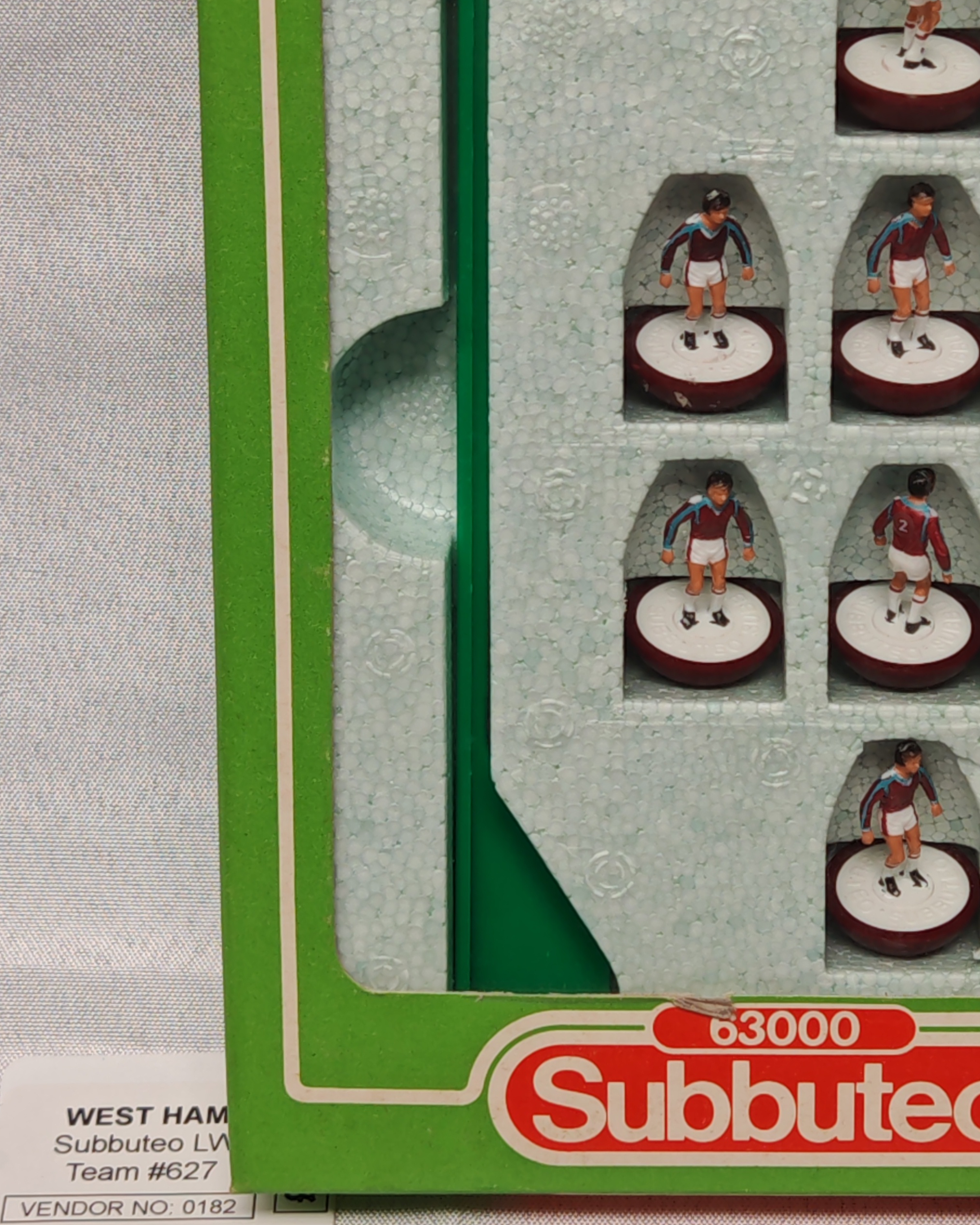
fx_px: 3082
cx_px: 680
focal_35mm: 85
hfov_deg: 18.0
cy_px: 379
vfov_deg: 22.4
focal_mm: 6.67
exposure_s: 1/200
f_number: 1.9
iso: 50
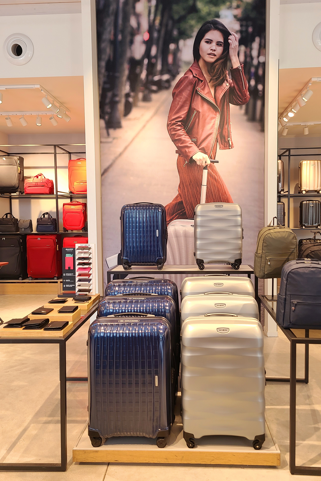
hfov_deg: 46.4
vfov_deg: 65.5
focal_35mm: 28
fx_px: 374
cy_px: 242
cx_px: 174
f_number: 1.8
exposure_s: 1/120
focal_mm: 5.4
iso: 80
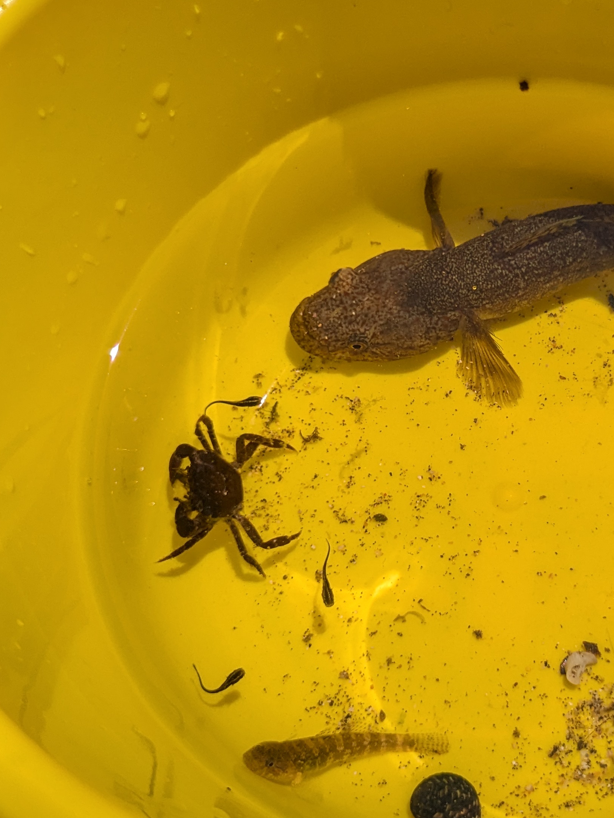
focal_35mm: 50
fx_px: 1182
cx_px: 546
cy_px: 429
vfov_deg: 38.2
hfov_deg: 28.1
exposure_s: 1/11628
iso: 64
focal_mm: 4.38
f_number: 1.73
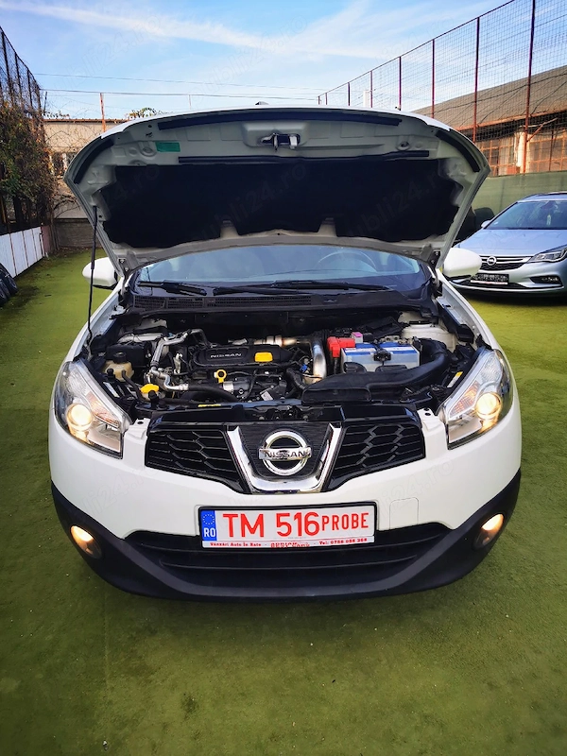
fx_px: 590
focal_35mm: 27
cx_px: 284
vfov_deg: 65.3
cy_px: 378
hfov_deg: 51.4
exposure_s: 1/833
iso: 50
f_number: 1.6
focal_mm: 5.56
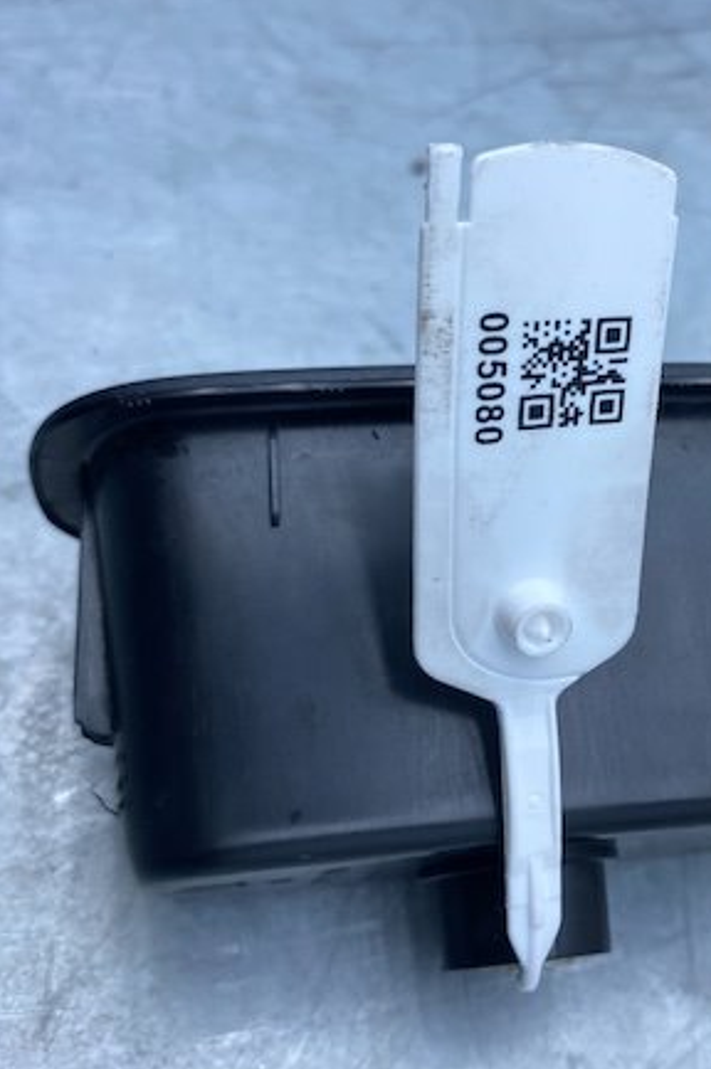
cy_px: 538
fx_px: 1187
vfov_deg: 48.5
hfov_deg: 32.6
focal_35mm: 40
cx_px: 548
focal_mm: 4.25
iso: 32
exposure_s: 1/620
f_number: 1.8
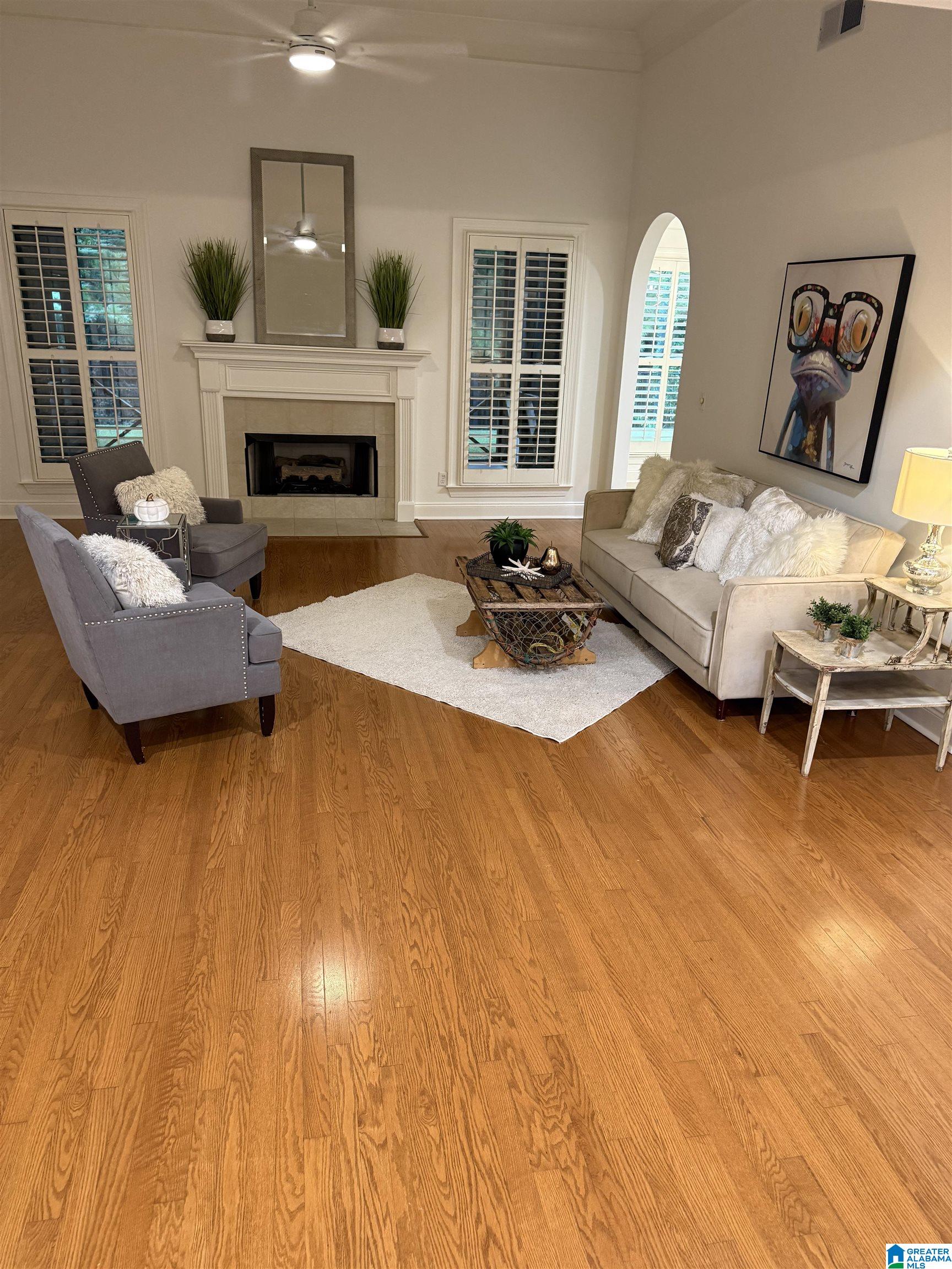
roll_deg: -2.8
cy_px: 634
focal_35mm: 24
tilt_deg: -19.6
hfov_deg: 56.8
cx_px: 476
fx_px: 880
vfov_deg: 71.6
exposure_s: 1/60
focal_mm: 6.76
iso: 320
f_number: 1.78
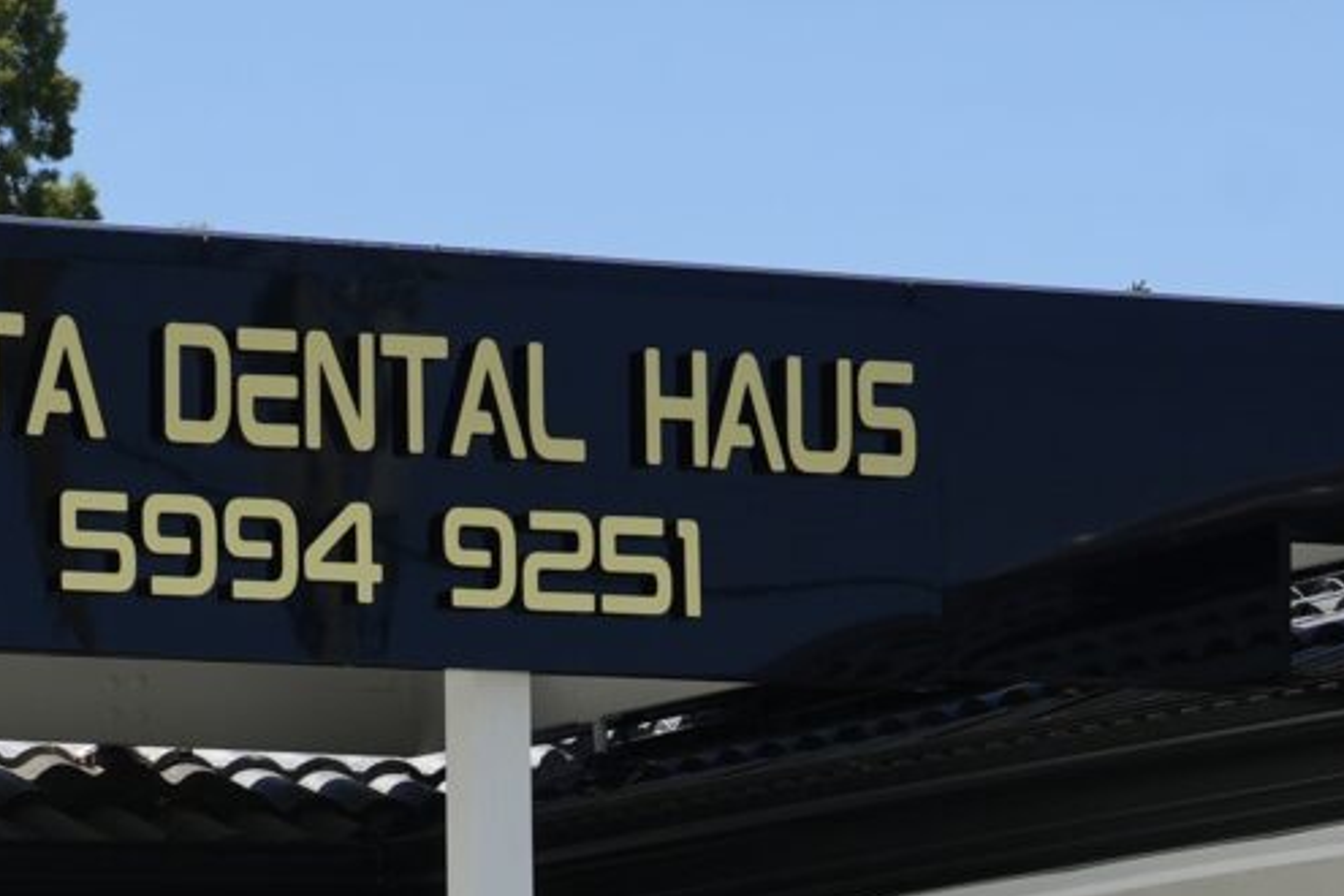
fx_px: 9258
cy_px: 1098
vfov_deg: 5.5
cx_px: 421
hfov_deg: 8.3
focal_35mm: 248
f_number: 8
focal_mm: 48
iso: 100
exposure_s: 1/320
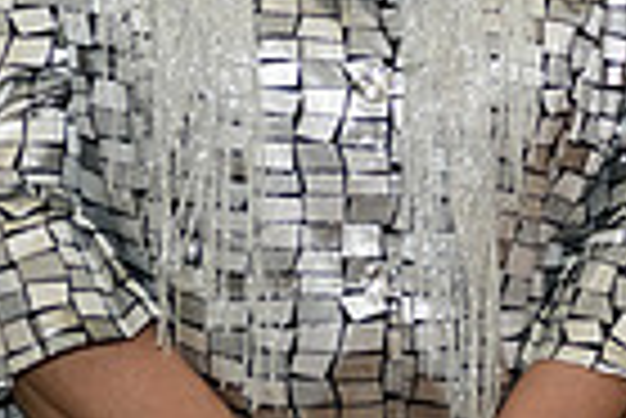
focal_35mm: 230
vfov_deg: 5.8
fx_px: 4004
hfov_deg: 8.6
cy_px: -447
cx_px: 1054
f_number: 3.2
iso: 1600
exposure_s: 1/125
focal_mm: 55
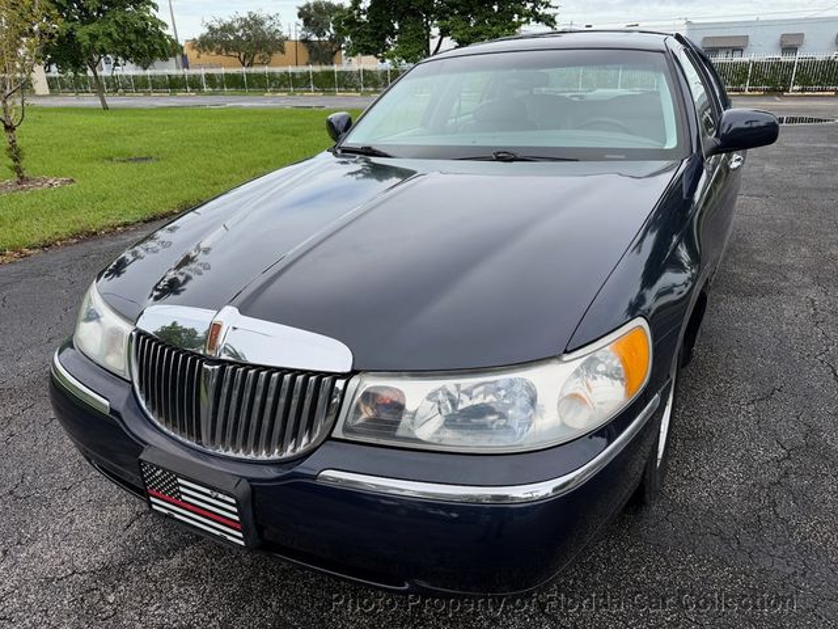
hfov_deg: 71.6
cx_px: 419
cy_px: 314
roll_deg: +1.5
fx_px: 581
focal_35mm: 24
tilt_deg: -23.2
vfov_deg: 56.8
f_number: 1.78
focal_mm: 6.76
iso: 80
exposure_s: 1/1949
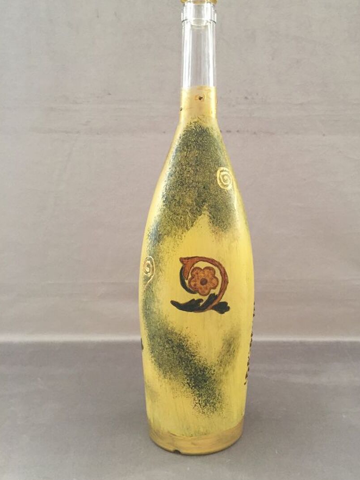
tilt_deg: -1.8
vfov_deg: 51.0
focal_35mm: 36
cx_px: 220
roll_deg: -0.3
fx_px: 499
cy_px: 191
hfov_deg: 39.5
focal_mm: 4.15
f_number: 2.2
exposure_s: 1/33
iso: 160
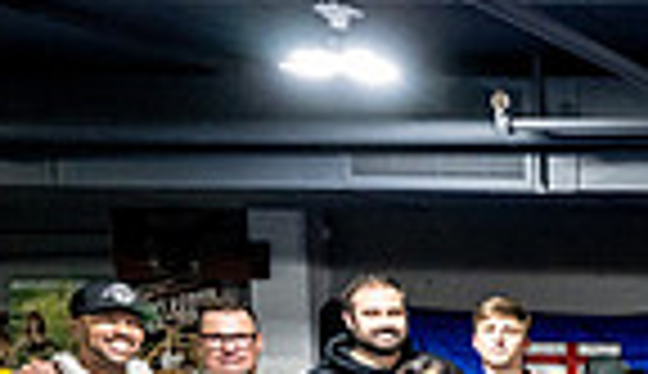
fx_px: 1262
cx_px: 1229
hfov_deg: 19.5
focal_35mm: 73
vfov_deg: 15.9
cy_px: 502
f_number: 5
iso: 5000
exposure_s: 1/160
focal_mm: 16
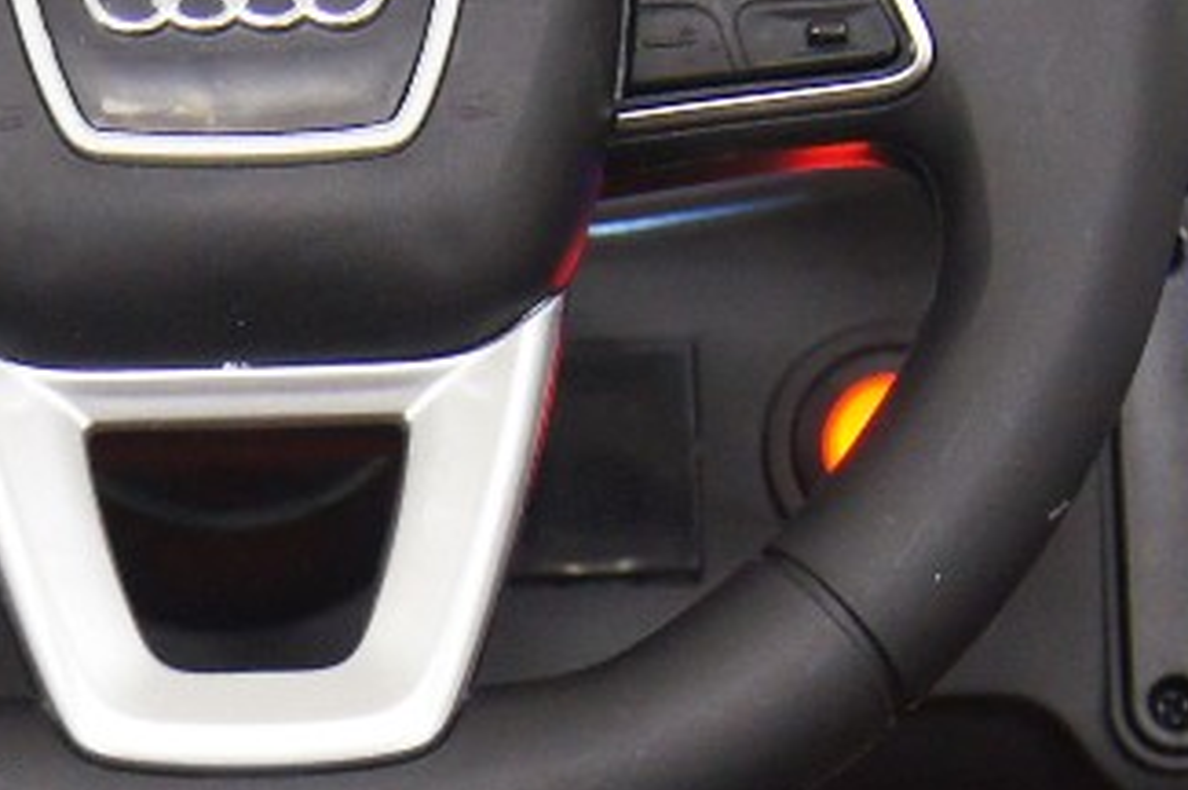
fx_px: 4945
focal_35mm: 150
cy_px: 973
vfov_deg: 9.0
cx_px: 155
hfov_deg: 13.6
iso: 1000
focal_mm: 20
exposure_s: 1/40
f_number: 4
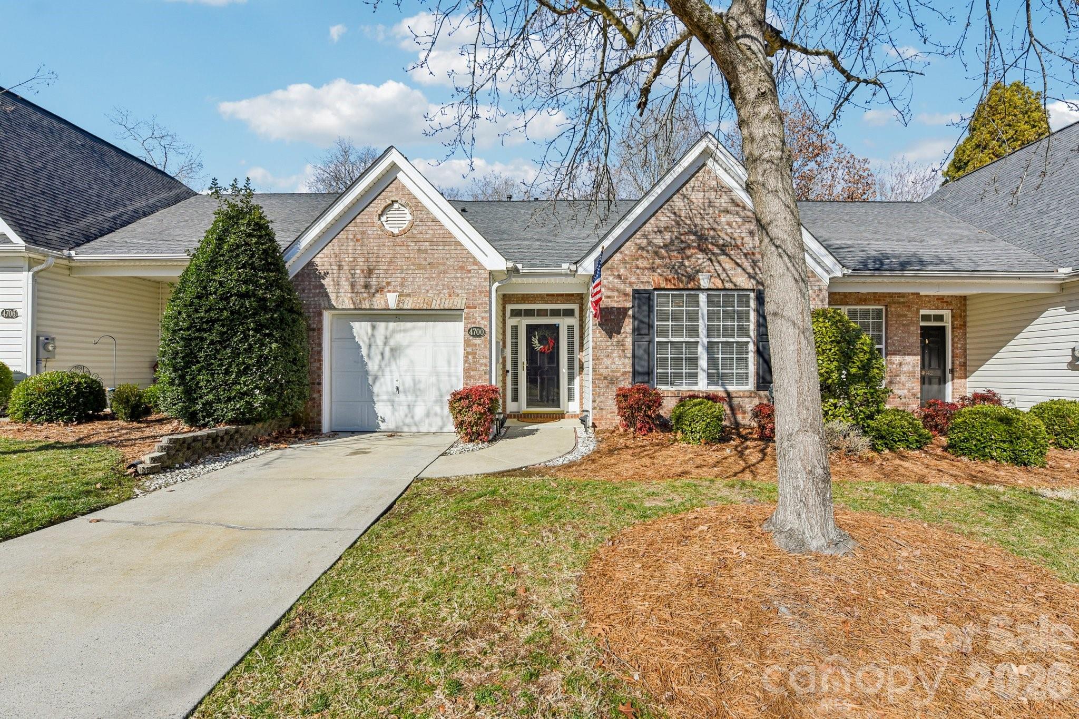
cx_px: 540
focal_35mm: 16
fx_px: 479
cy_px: 360
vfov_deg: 73.7
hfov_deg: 96.7
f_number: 8
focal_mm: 16
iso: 200
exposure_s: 1/800
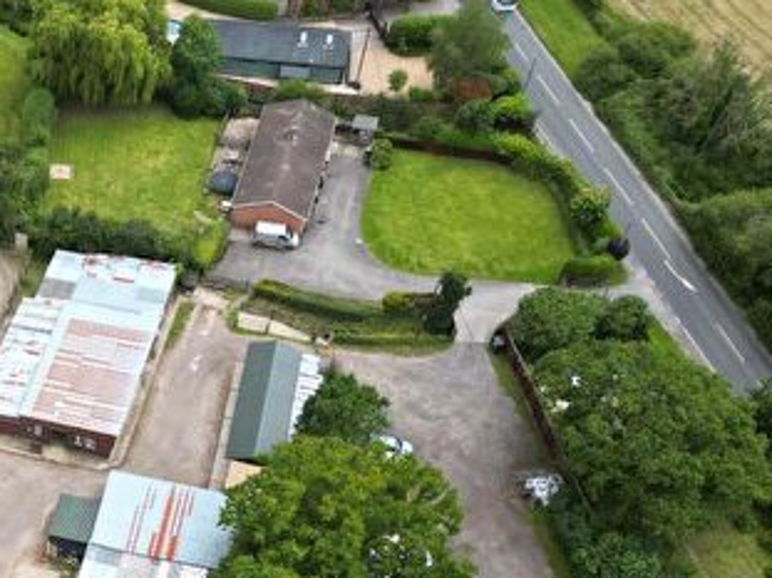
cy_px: 592
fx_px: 1204
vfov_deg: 25.5
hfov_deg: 32.2
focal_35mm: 54
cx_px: -30
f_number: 1.7
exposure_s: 1/1000
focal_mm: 6.72
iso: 110
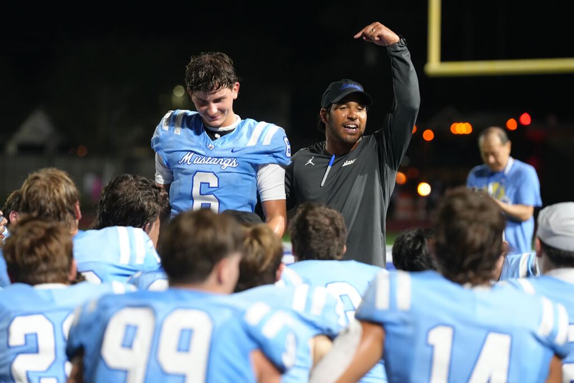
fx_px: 3189
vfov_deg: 6.9
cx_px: 287
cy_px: 192
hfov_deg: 10.3
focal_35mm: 200
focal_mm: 200
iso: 4000
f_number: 4
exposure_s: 1/200
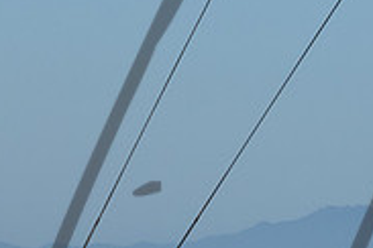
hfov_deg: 2.8
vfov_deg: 1.9
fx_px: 7542
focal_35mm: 728
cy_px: 58
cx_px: 554
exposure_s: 1/1250
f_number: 6.3
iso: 160
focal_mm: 88
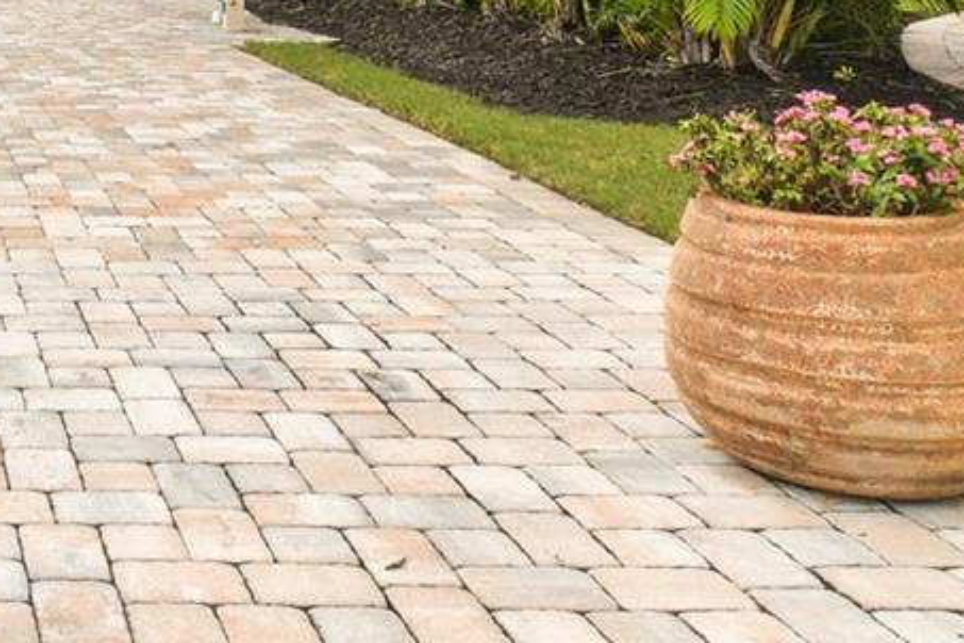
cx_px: -162
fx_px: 1419
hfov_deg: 31.9
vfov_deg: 23.5
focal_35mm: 53
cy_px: -113
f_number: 7.1
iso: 100
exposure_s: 1/30
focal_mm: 10
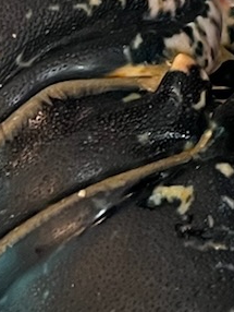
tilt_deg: -69.7
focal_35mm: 186
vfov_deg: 10.3
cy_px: -166
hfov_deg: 7.5
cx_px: 568
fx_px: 1674
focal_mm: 5.7
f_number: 1.5
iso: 125
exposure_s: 1/50
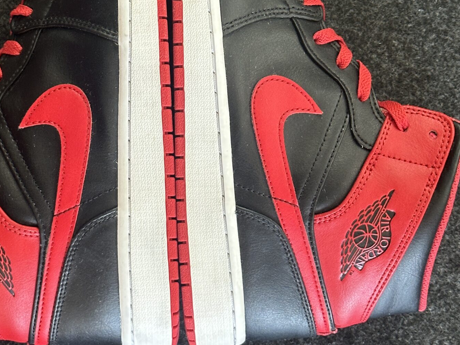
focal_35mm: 92
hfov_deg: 21.3
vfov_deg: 16.0
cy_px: 114
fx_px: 1223
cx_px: 168
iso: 200
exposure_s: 1/50
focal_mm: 6.86
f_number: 1.78
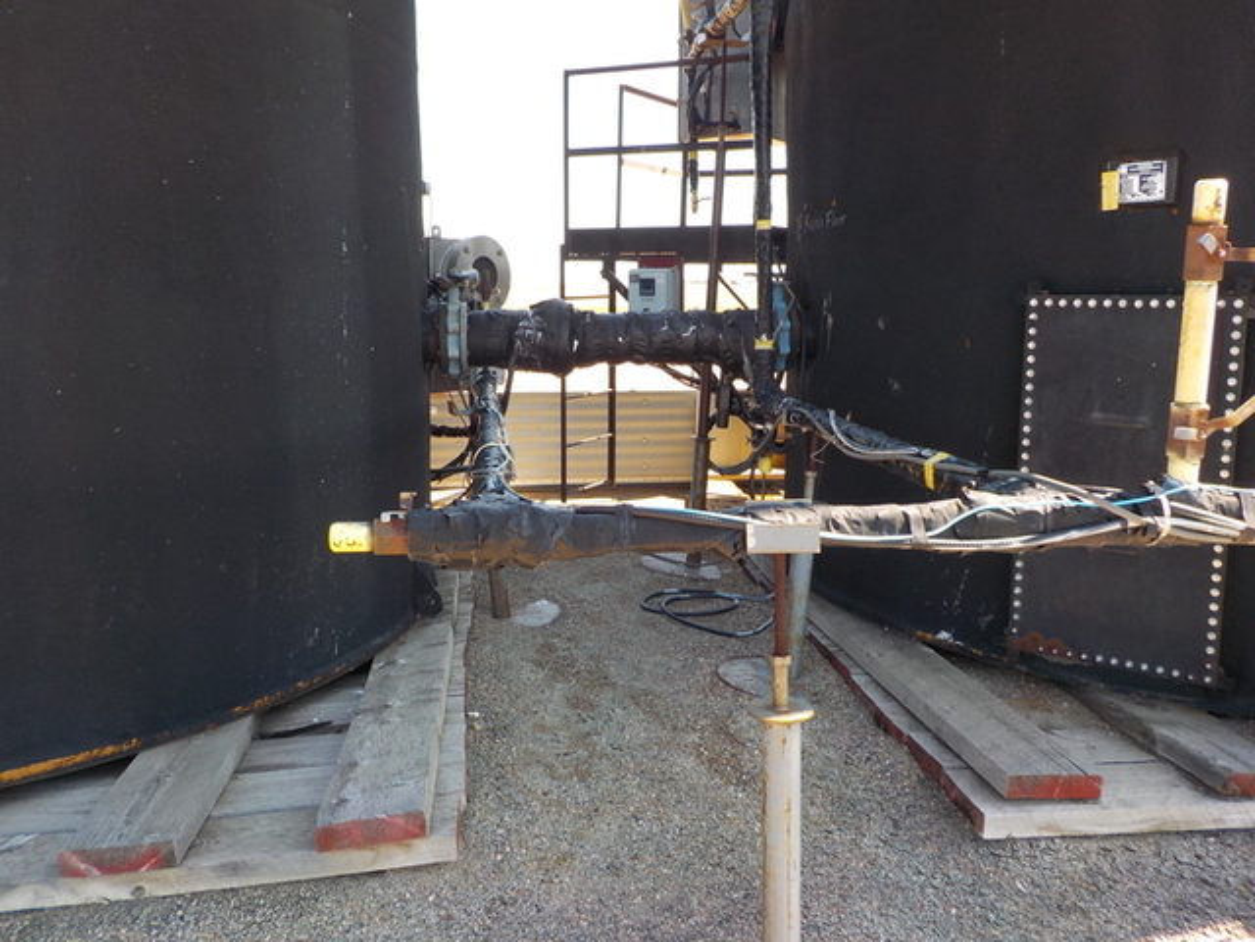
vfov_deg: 46.8
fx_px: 1088
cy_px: 471
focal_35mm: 30
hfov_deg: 60.0
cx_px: 628
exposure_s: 1/200
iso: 125
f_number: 3.3
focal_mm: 4.1
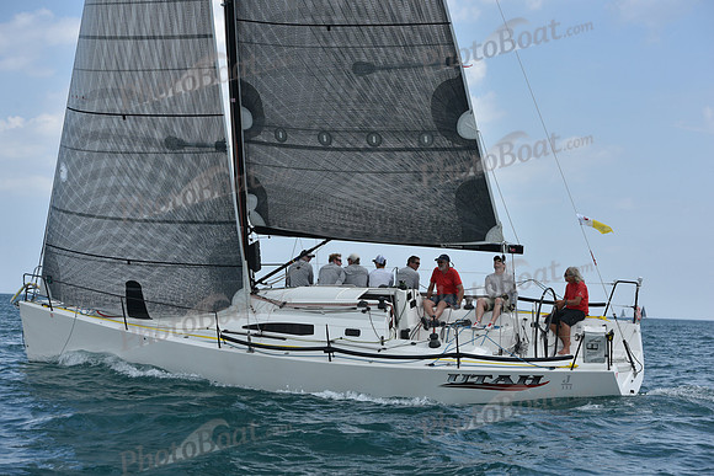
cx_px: 357
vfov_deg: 19.5
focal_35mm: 70
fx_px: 1389
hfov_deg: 28.8
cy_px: 238
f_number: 7.1
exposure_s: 1/1250
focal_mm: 70
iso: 250
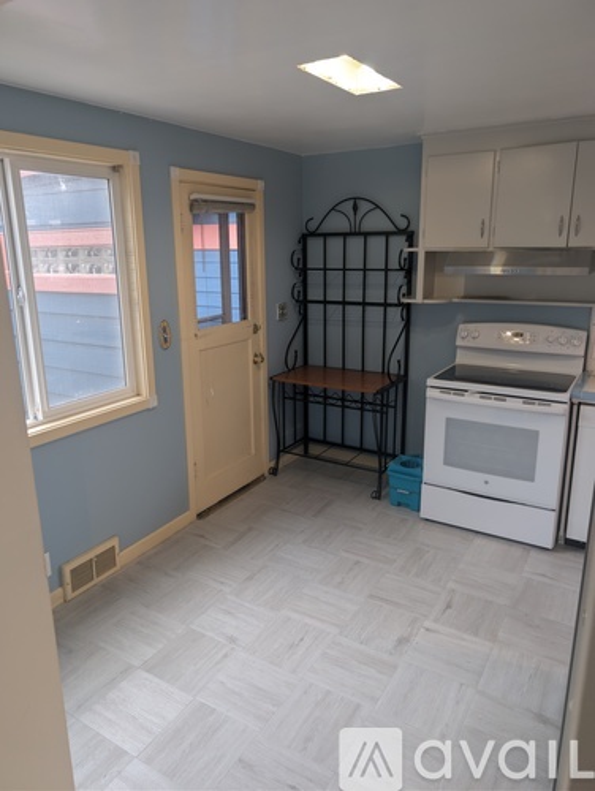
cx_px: 298
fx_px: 549
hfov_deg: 56.9
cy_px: 396
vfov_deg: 71.5
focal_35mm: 24
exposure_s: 1/120
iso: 84
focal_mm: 6.9
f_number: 1.68
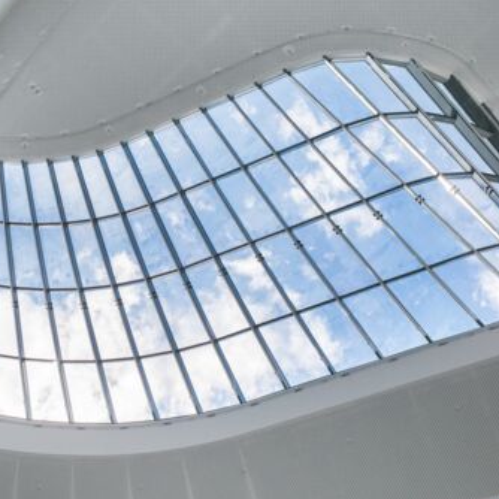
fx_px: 946
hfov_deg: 29.1
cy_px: 241
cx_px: 128
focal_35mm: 58
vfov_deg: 29.5
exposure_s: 1/800
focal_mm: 35
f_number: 7.1
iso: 160
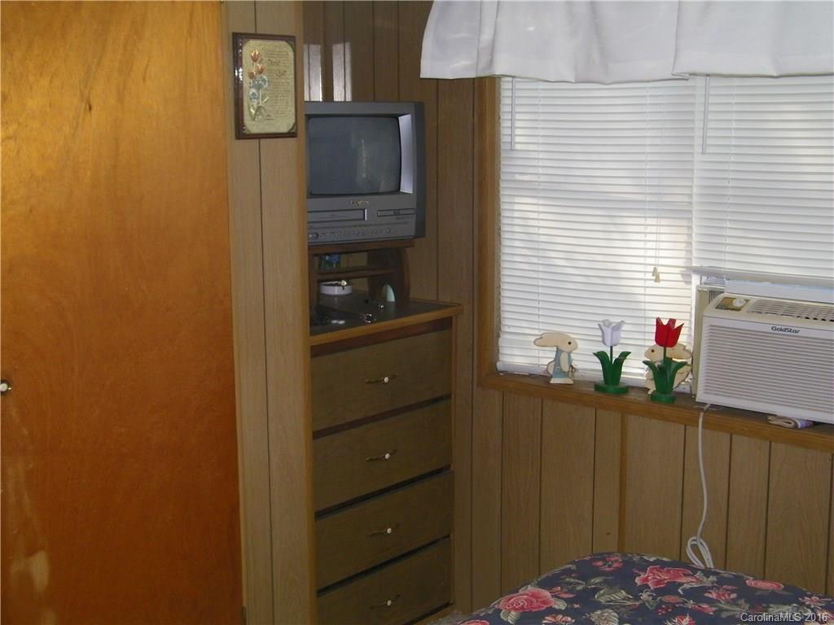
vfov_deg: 32.9
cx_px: 417
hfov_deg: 42.9
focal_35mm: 44
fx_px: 1060
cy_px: 312
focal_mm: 7.9
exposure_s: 1/50
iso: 200
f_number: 3.9
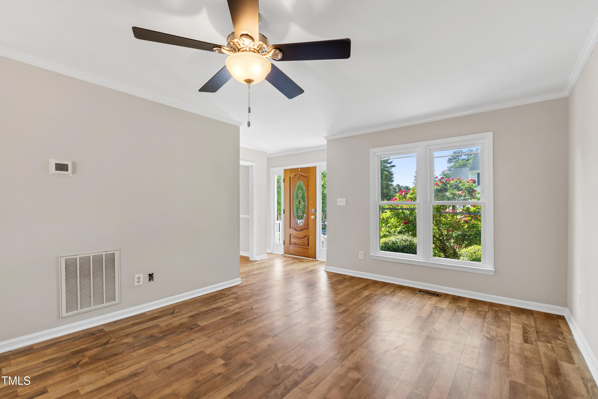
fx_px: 249
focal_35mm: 15
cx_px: 299
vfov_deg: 77.3
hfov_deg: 100.4
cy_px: 200
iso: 100
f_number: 8
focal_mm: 10
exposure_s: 1/2
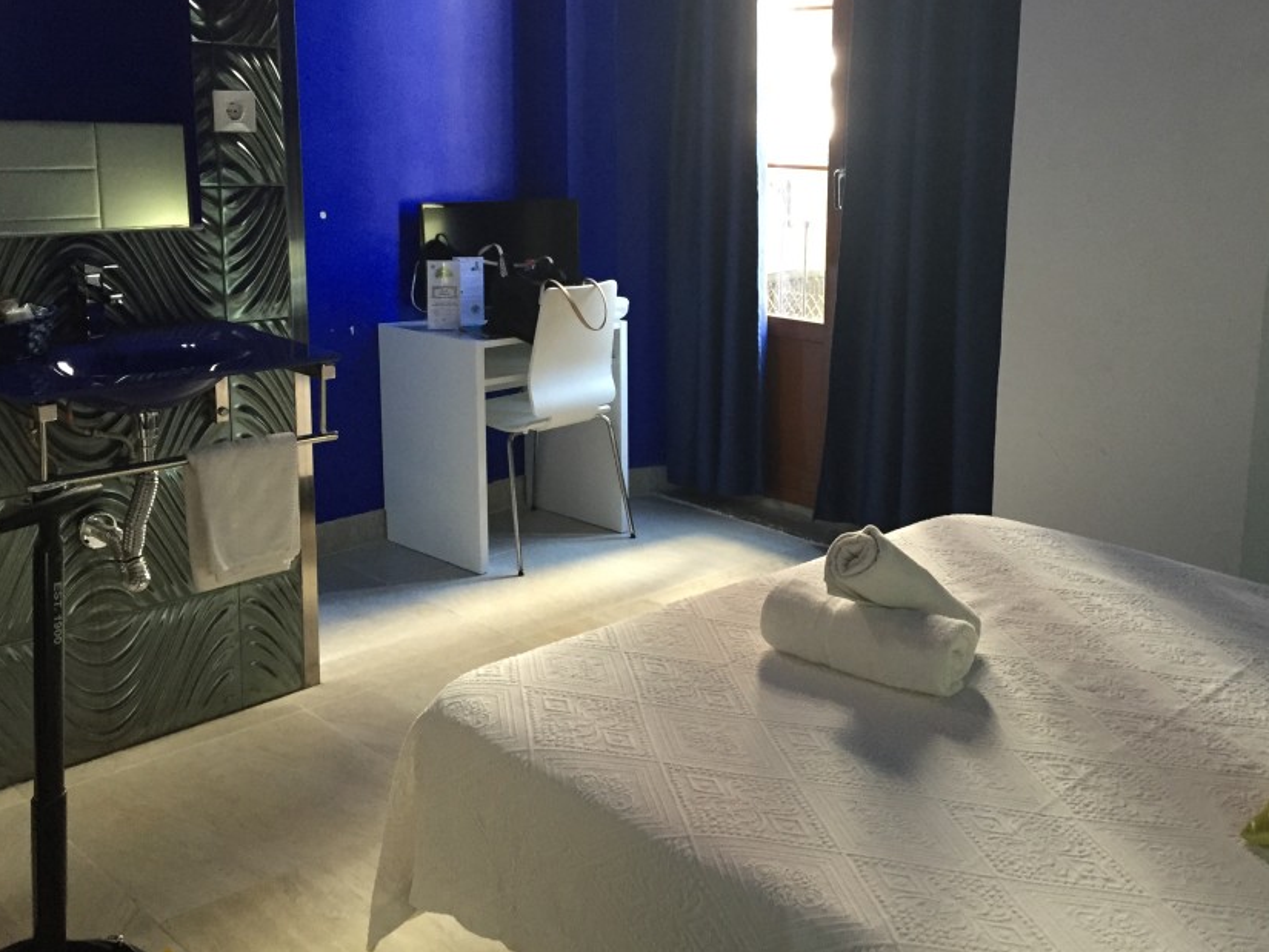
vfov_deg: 39.4
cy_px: 364
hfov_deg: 51.2
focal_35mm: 36
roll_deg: -1.5
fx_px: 1320
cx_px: 731
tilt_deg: -9.9
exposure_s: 1/33
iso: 200
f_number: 2.2
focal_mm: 4.15
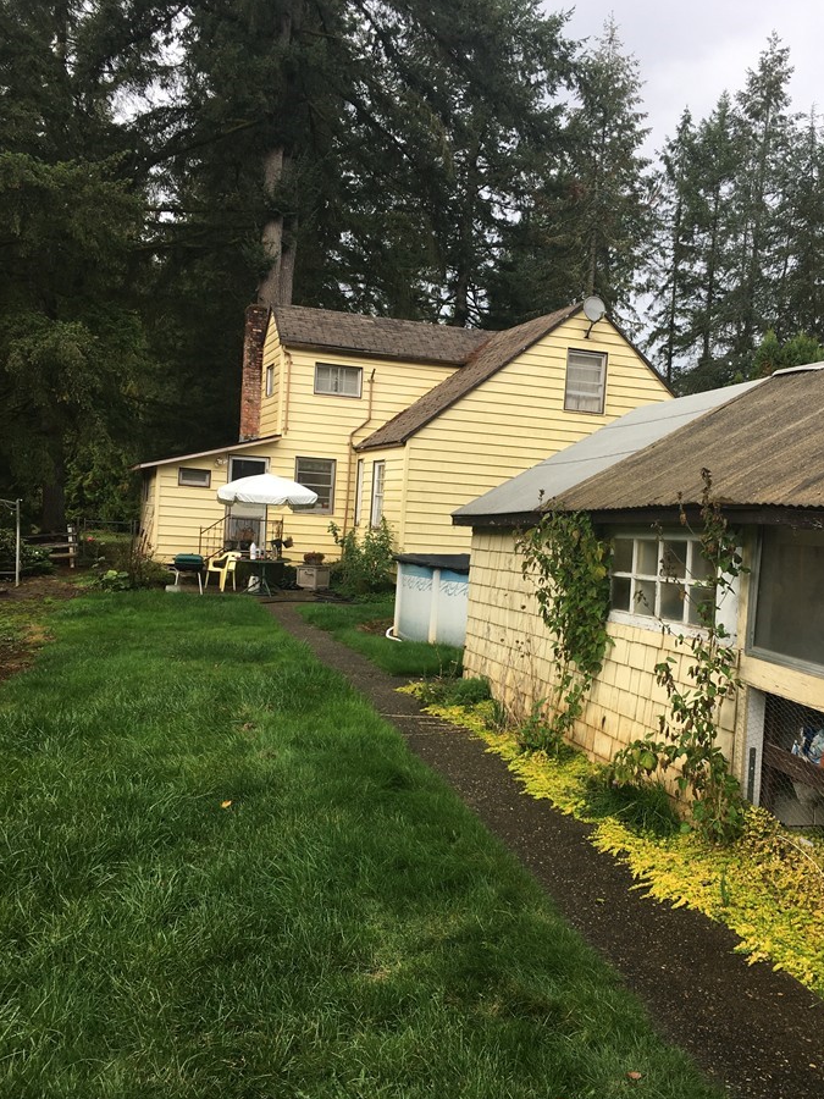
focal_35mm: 33
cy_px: 582
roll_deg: -3.8
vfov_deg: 55.3
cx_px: 459
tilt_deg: -3.9
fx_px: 1047
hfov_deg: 42.9
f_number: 2.2
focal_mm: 4.15
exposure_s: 1/444
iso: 25
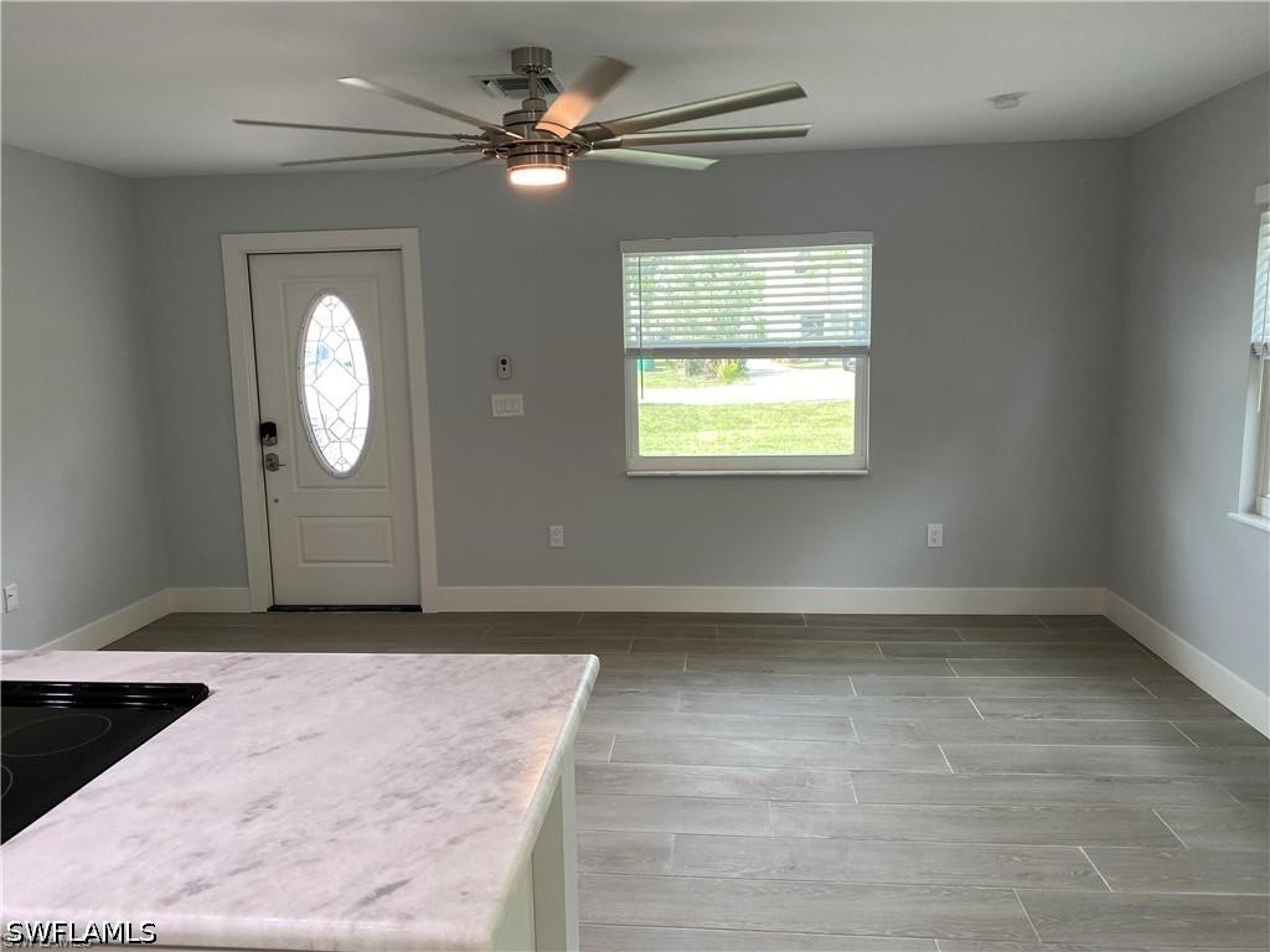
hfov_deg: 67.3
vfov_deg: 53.1
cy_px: 476
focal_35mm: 26
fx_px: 954
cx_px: 635
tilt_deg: -8.2
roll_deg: +0.8
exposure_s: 1/120
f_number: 1.8
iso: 100
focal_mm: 4.25
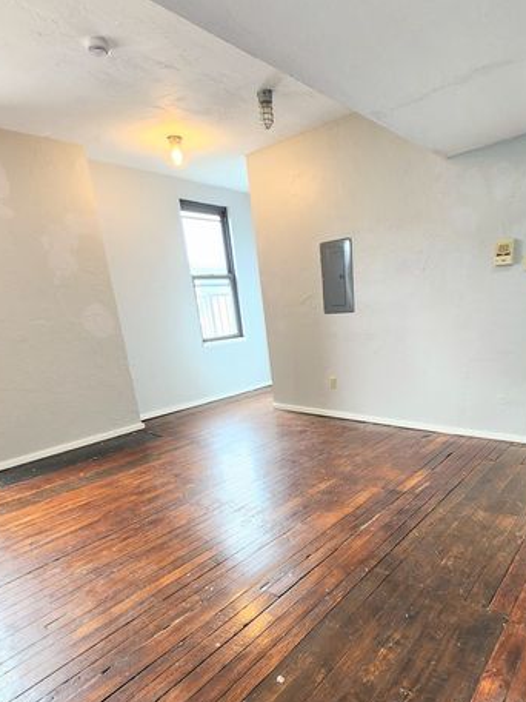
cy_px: 436
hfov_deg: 68.0
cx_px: 315
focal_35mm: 19
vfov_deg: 83.1
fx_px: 385
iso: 200
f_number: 2.2
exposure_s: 1/60
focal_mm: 2.2
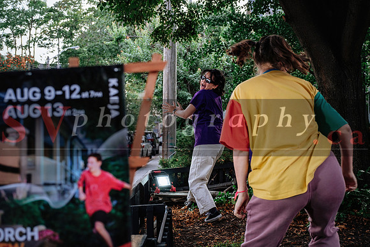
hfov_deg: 41.9
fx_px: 483
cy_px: 124
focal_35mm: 47
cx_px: 185
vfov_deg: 28.7
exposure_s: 1/400
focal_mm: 31.1
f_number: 3.6
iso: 800
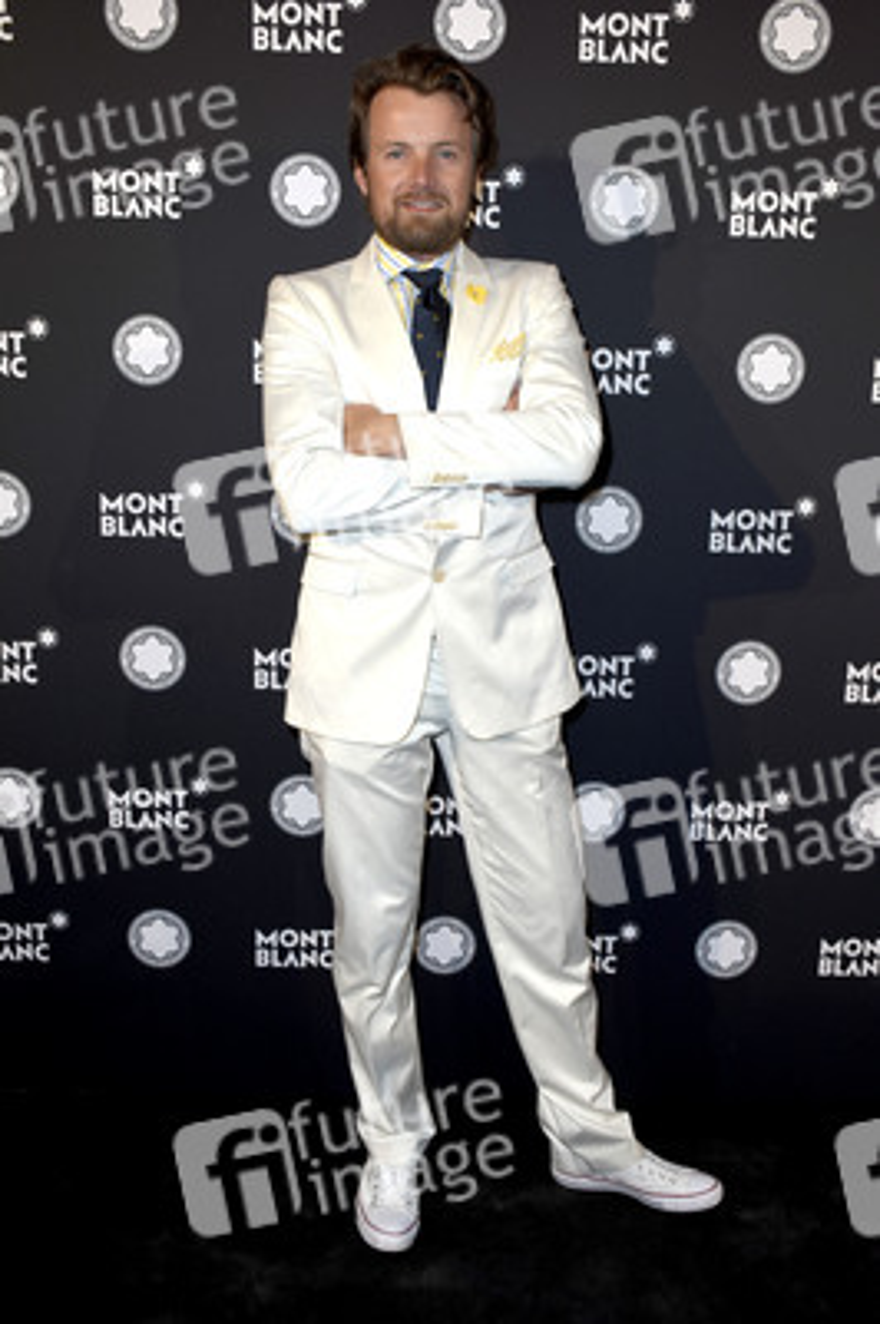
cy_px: 662
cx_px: 440
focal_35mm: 33
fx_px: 1212
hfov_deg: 39.9
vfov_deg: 57.3
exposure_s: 1/160
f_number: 6.3
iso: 500
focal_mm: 22
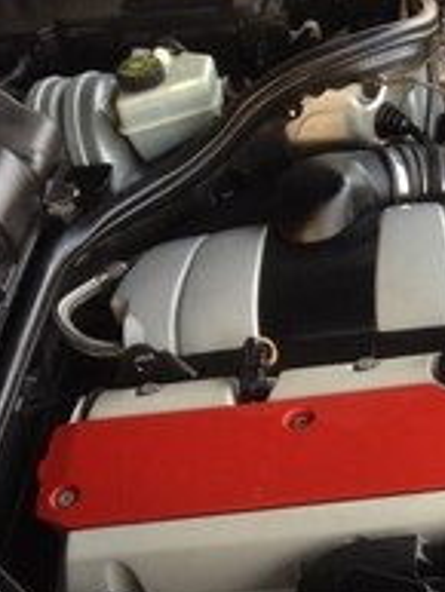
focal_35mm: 90
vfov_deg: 20.8
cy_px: 632
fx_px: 1541
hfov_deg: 15.8
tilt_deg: -48.2
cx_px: 534
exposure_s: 1/40
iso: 64
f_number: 2.4
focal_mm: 4.28
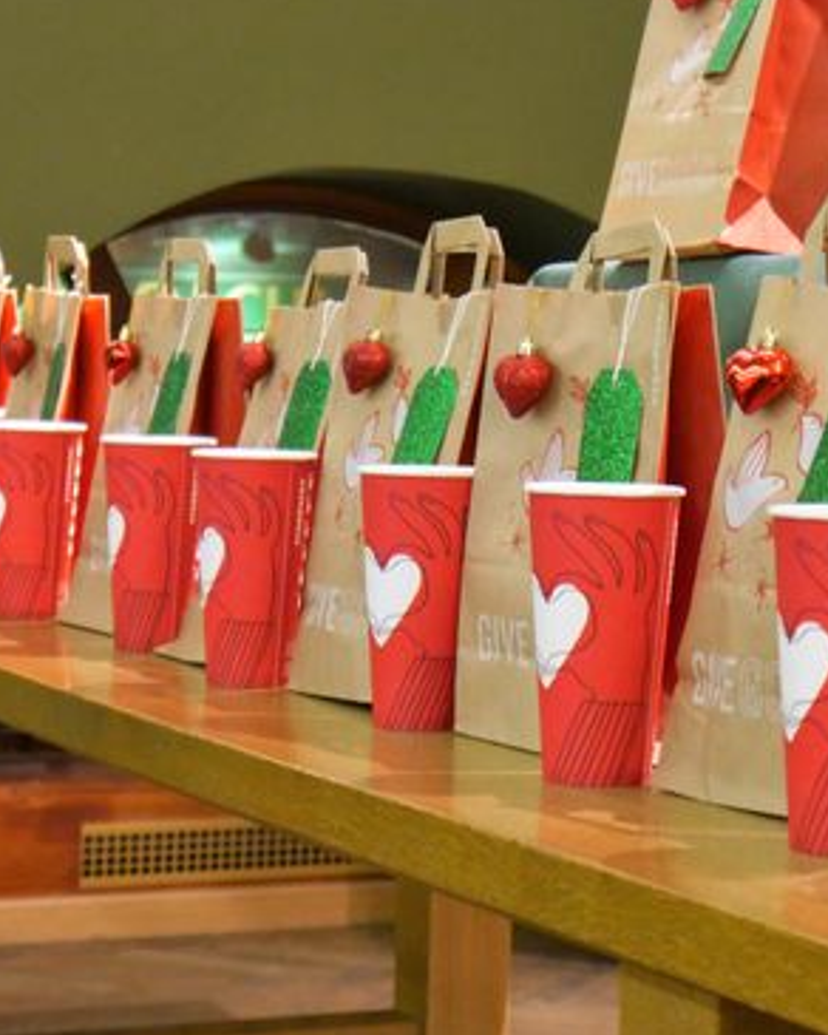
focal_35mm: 115
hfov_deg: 13.4
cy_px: 525
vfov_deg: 16.7
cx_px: 561
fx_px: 3523
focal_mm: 42
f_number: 5.6
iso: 3200
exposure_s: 1/15
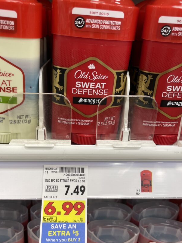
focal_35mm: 33
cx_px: 90
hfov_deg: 42.9
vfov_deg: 55.1
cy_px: 139
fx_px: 231
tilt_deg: -24.8
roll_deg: -1.4
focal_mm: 4.2
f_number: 1.6
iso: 80
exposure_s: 1/61
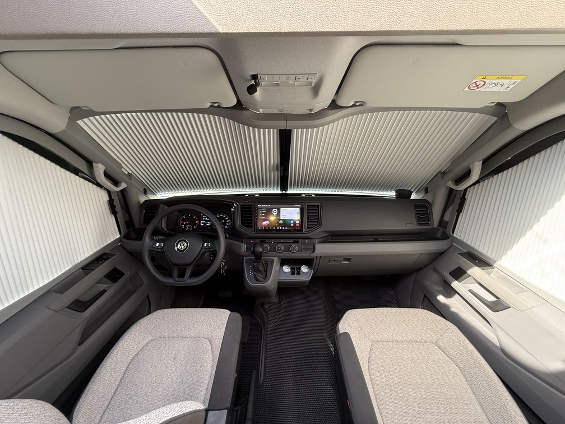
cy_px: 212
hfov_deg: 102.1
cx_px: 282
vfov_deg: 85.7
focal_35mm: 14
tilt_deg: -24.8
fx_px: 229
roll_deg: +0.1
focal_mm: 2.22
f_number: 2.2
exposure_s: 1/99
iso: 250
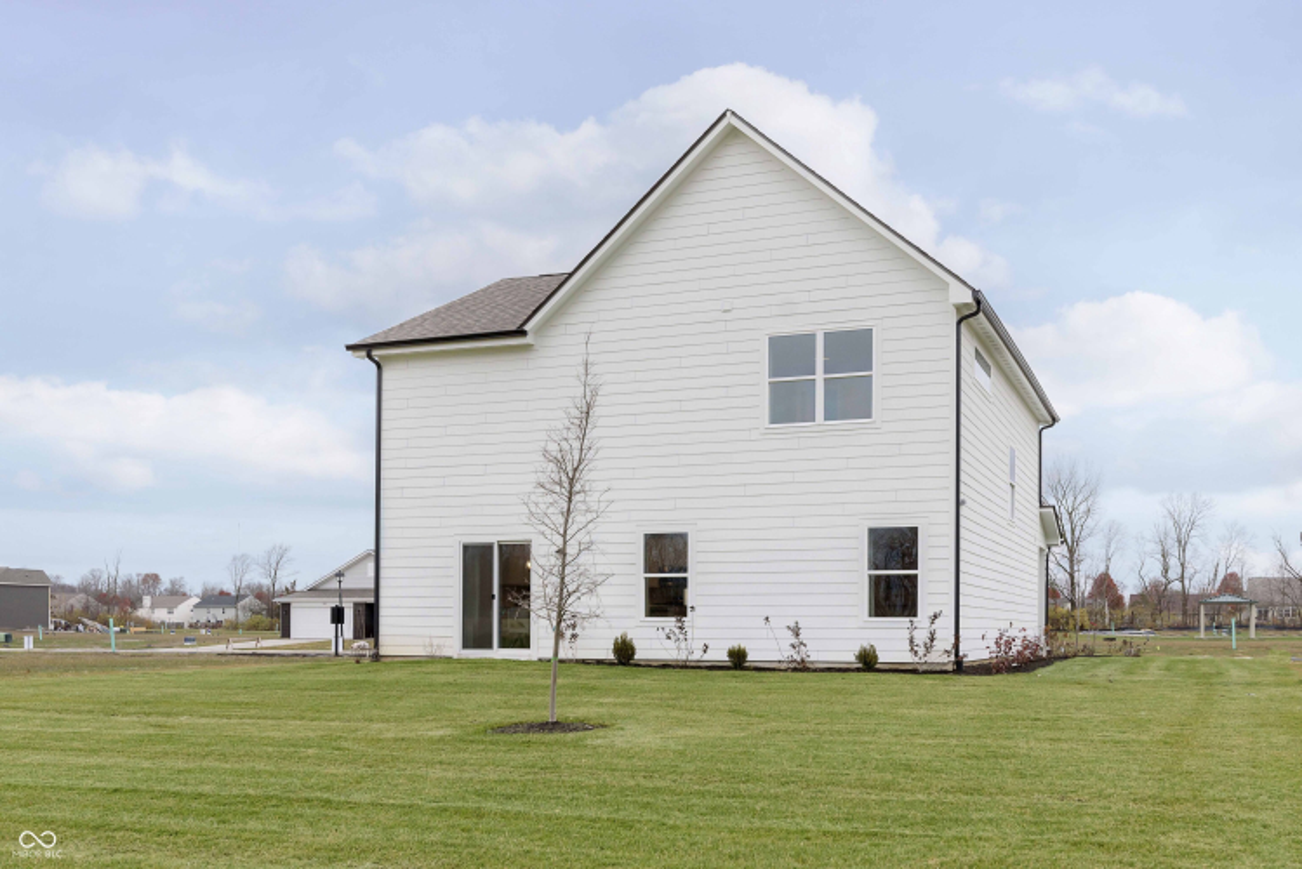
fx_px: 1085
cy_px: 434
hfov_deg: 61.9
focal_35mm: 30
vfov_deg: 43.6
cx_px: 651
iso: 320
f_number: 5.6
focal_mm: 30
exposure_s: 1/500
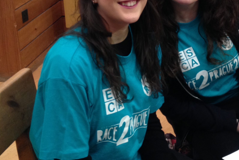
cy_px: 17
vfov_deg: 19.1
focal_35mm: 70
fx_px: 465
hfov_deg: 28.7
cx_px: 156
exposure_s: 1/20
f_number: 2.4
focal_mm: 4.12
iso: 125
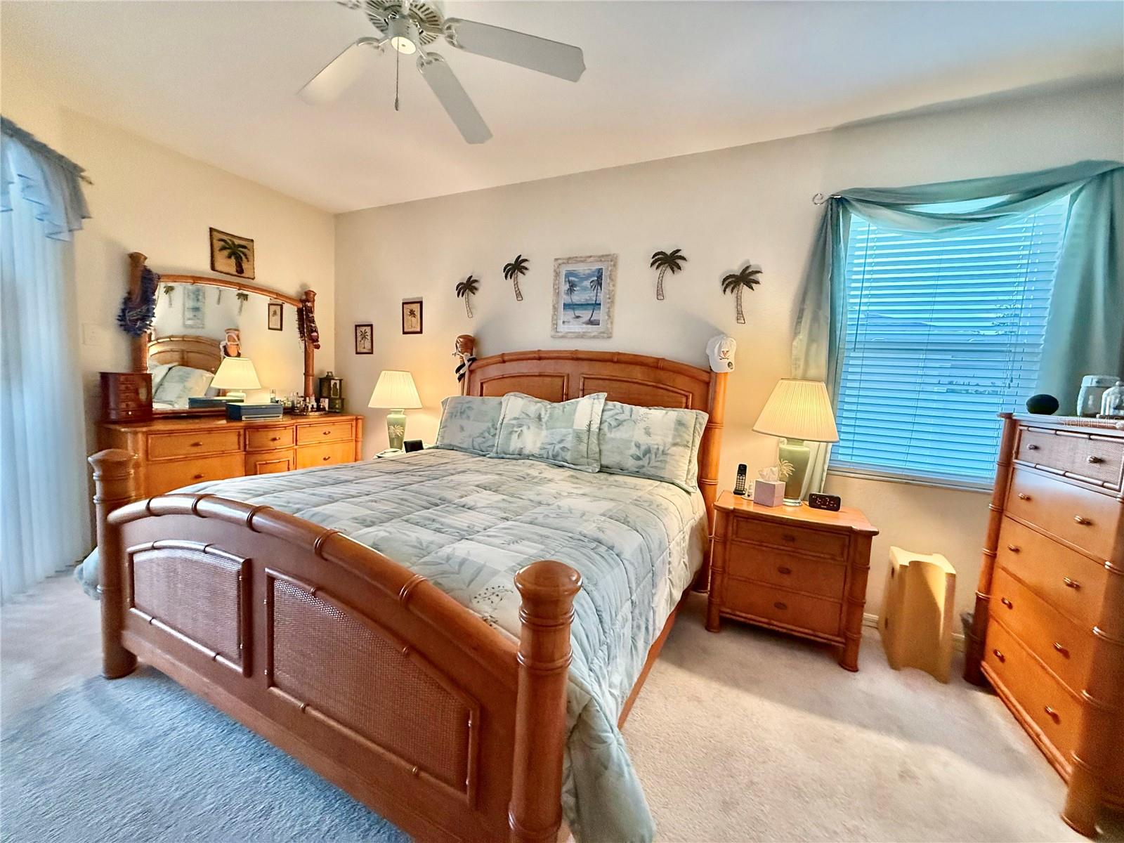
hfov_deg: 102.1
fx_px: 455
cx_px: 562
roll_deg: -3.3
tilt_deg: -5.3
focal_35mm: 14
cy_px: 422
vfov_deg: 85.7
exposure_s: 1/120
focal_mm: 2.22
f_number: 2.2
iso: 500
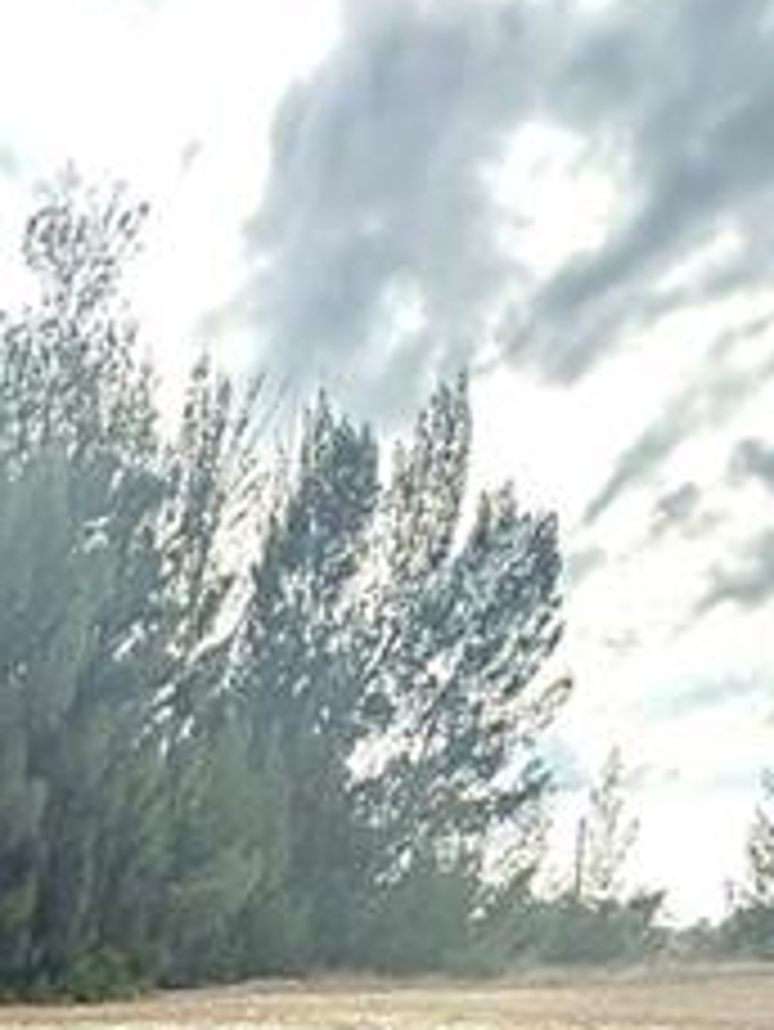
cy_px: 1165
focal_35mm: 47
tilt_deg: -7.5
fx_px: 1400
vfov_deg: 34.3
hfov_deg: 26.4
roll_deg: +0.3
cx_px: -220
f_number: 2.2
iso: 64
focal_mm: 2.22
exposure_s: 1/955
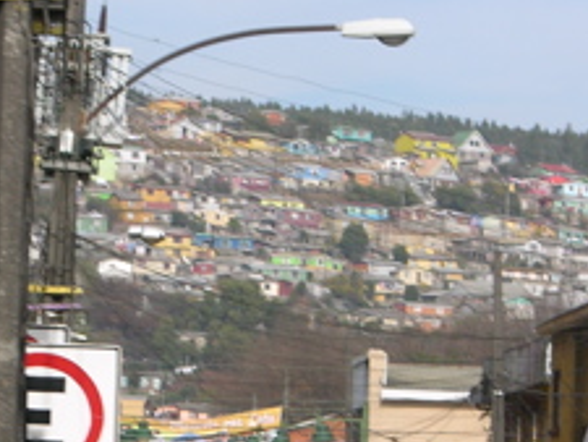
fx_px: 5320
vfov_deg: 4.7
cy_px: 536
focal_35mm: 313
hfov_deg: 6.3
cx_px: 133
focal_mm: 27.3
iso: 50
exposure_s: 1/248
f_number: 4.6
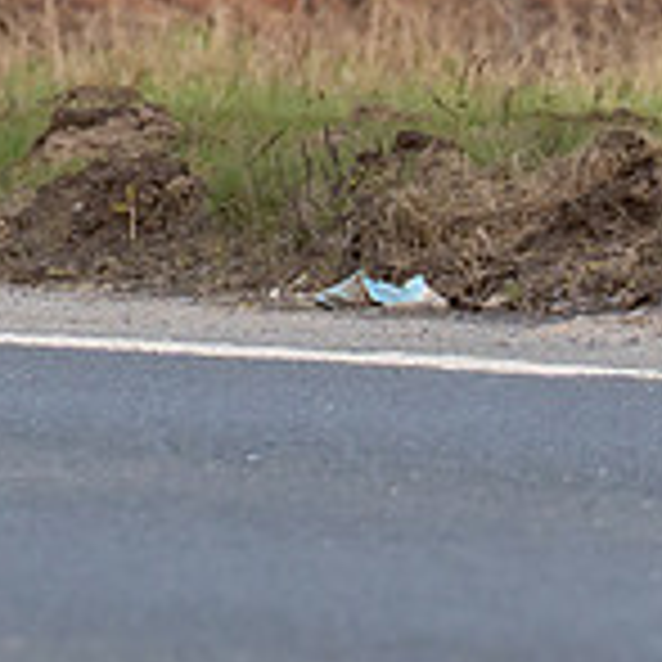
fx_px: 37107
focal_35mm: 1715
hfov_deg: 1.0
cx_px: -815
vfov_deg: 1.0
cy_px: -180
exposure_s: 1/800
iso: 400
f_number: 4
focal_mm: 200
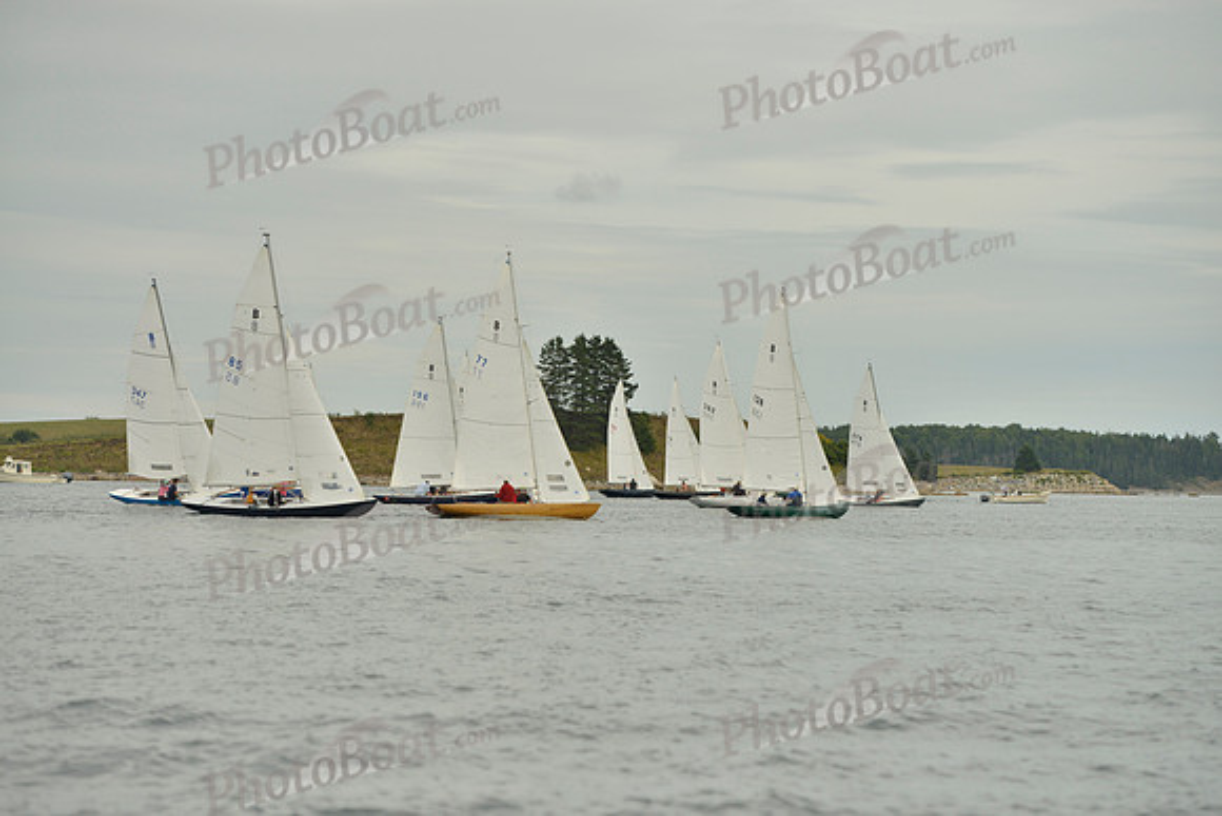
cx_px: 611
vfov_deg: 11.2
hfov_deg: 16.8
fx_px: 4142
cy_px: 408
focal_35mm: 122
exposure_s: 1/5000
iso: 400
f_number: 5
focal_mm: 122
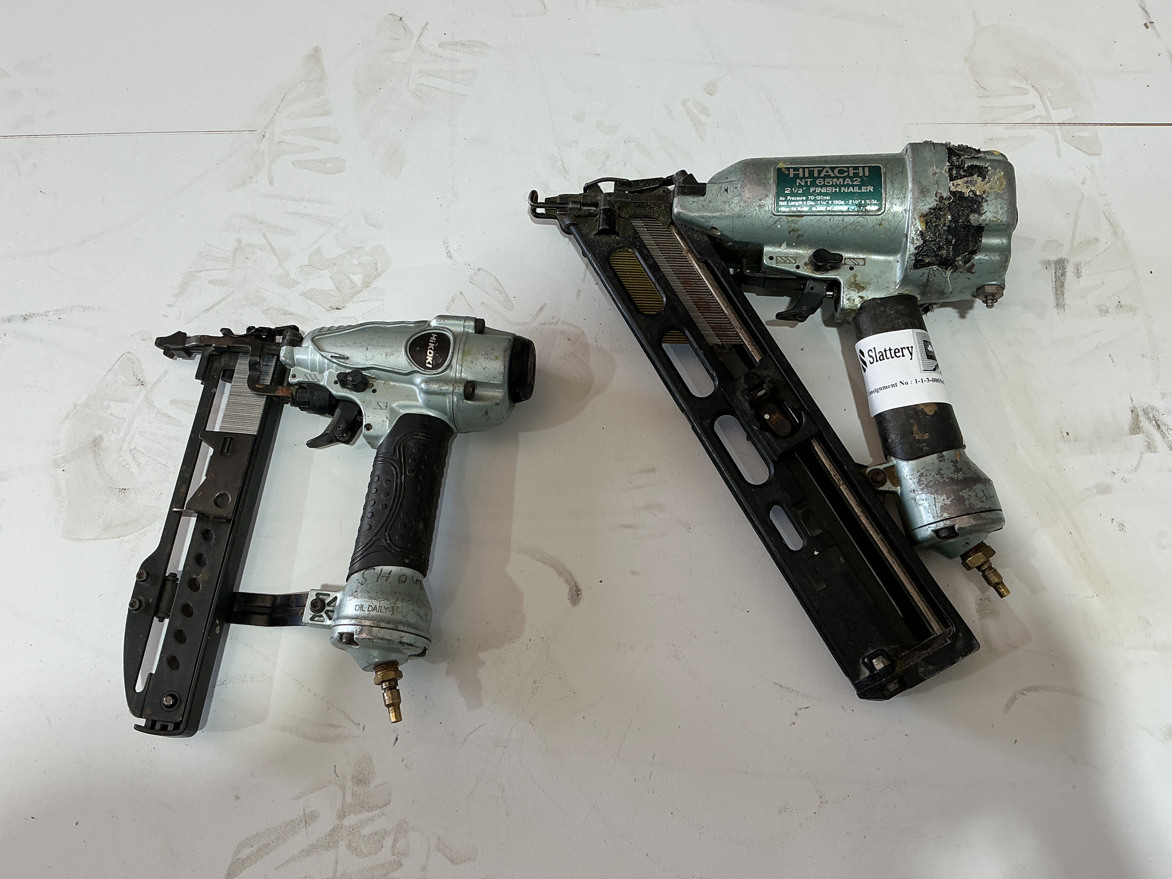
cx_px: 587
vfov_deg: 46.8
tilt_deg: -71.7
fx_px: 1016
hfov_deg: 60.0
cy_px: 438
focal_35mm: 30
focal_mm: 3
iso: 16
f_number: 1.8
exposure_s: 1/100
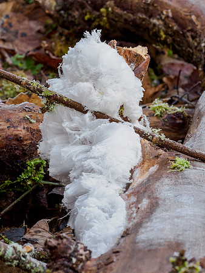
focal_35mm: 178
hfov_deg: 8.3
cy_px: 151
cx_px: 59
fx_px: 1403
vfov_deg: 11.1
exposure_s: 1/5
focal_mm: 60
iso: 200
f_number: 7.1
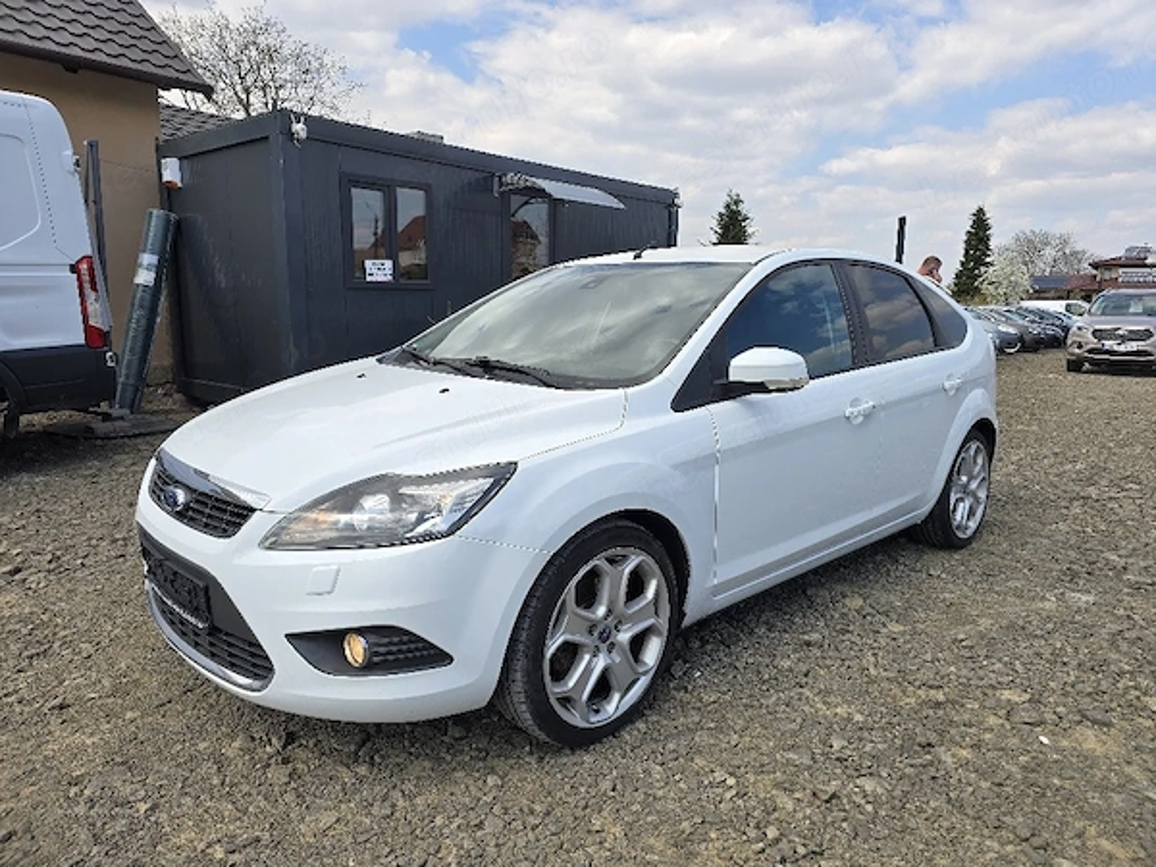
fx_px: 768
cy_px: 434
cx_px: 578
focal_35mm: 23
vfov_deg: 58.9
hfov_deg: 73.9
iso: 12
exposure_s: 1/455
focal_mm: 6.3
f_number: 1.7
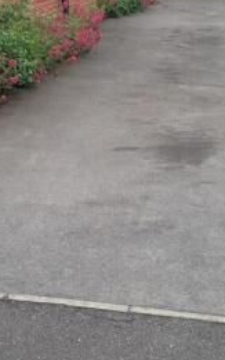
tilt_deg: -14.4
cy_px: 119
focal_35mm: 78
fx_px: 766
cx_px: 96
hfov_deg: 16.7
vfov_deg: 26.3
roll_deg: +1.5
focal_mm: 4.12
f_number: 2.4
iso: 50
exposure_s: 1/135
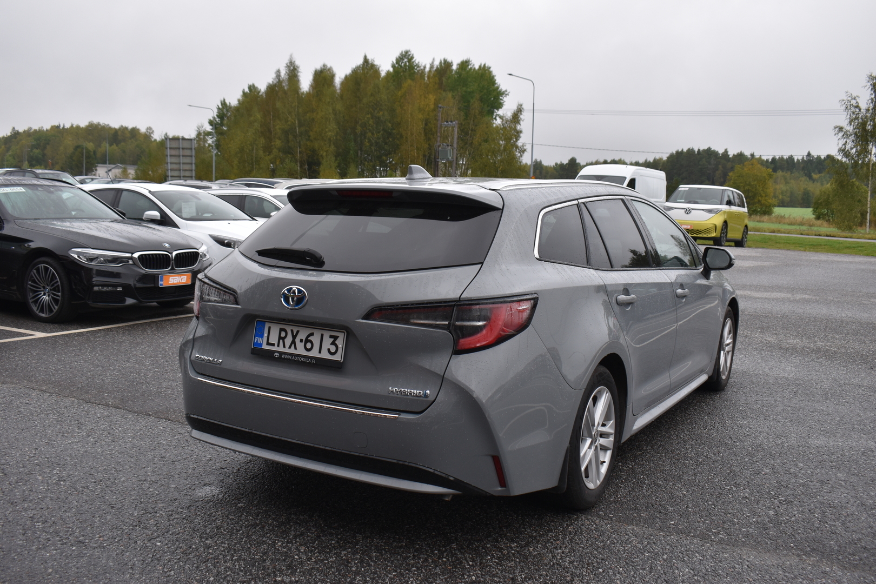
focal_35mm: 33
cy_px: 292
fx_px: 803
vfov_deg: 40.0
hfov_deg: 57.2
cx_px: 438
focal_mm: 22
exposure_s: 1/250
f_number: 6.7
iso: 200
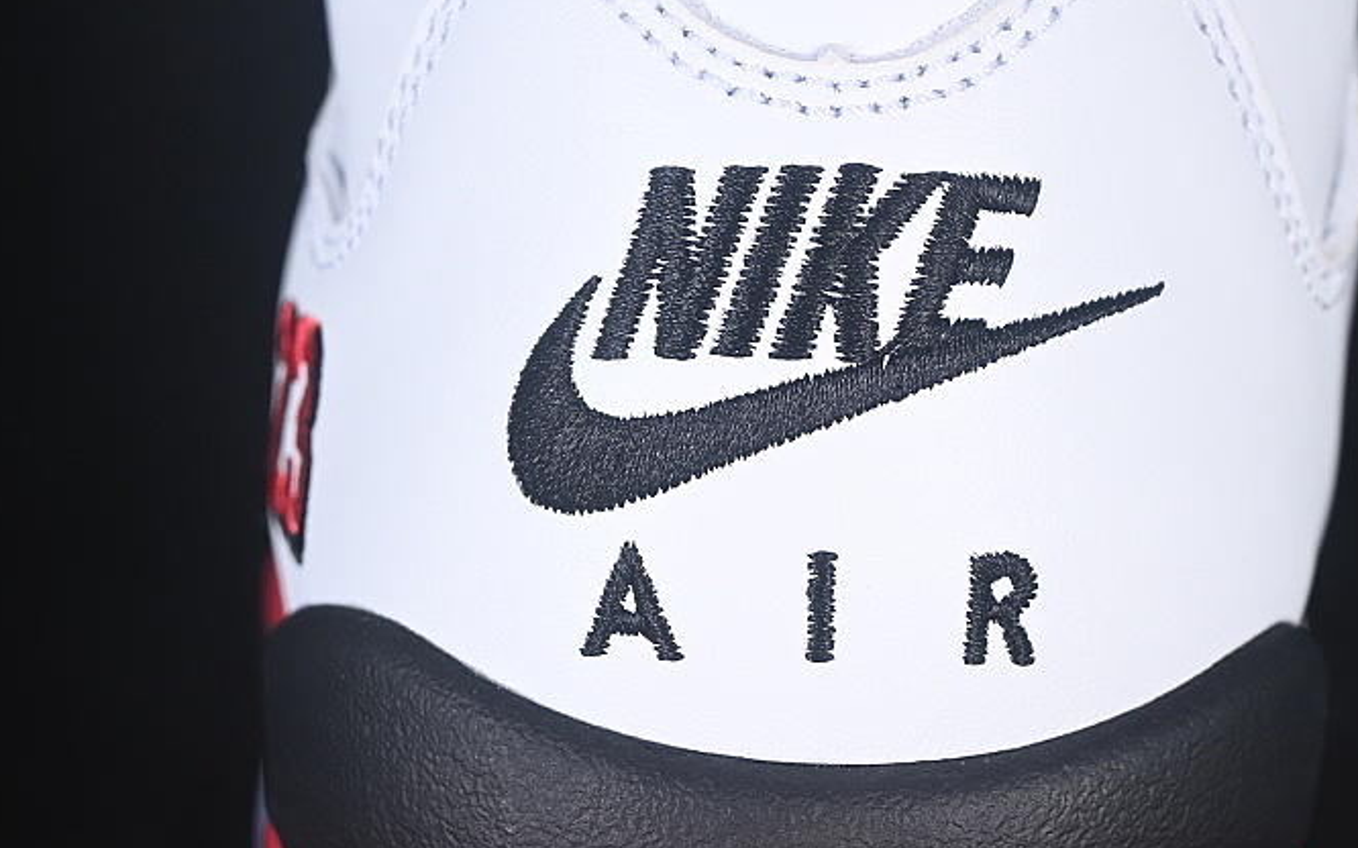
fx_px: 4588
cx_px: 826
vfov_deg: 10.6
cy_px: 383
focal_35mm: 124
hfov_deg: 16.8
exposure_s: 1/80
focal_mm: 50
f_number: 7.1
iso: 160
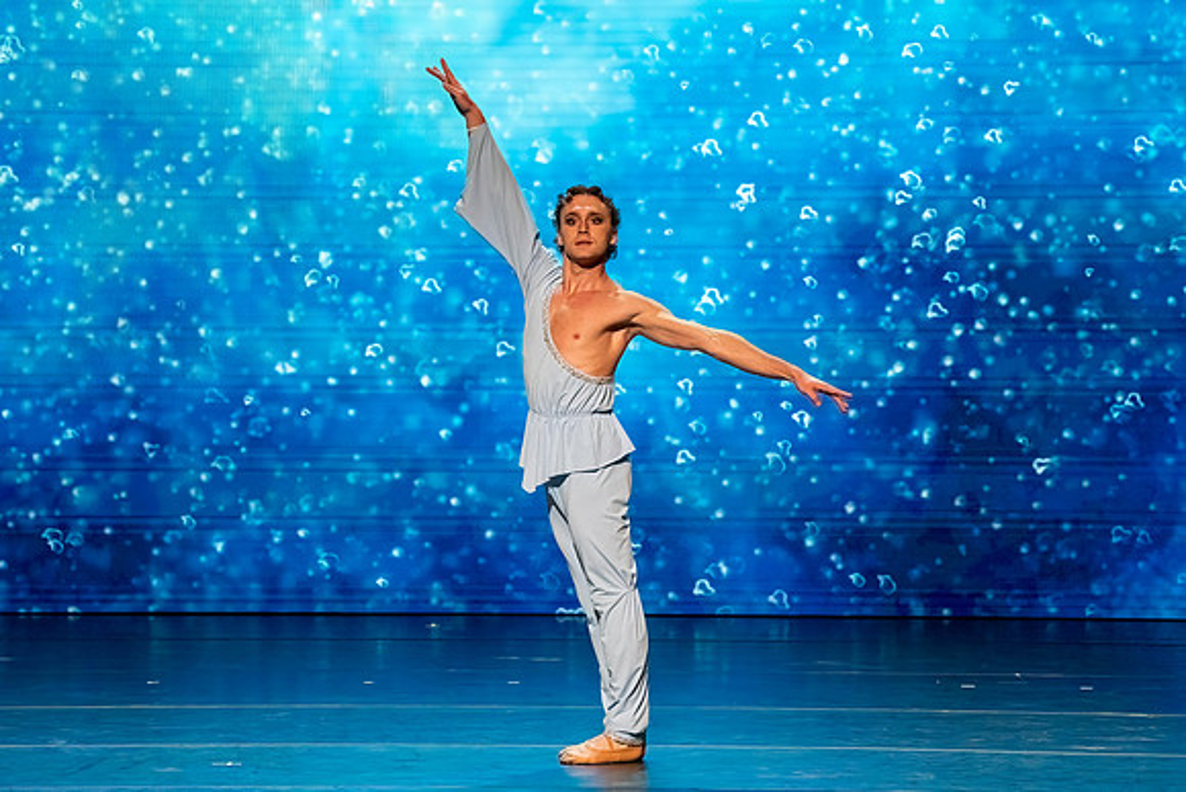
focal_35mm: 375
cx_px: 519
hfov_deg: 5.5
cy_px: 347
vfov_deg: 3.7
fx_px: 12341
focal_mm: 333
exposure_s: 1/400
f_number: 5.6
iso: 6400
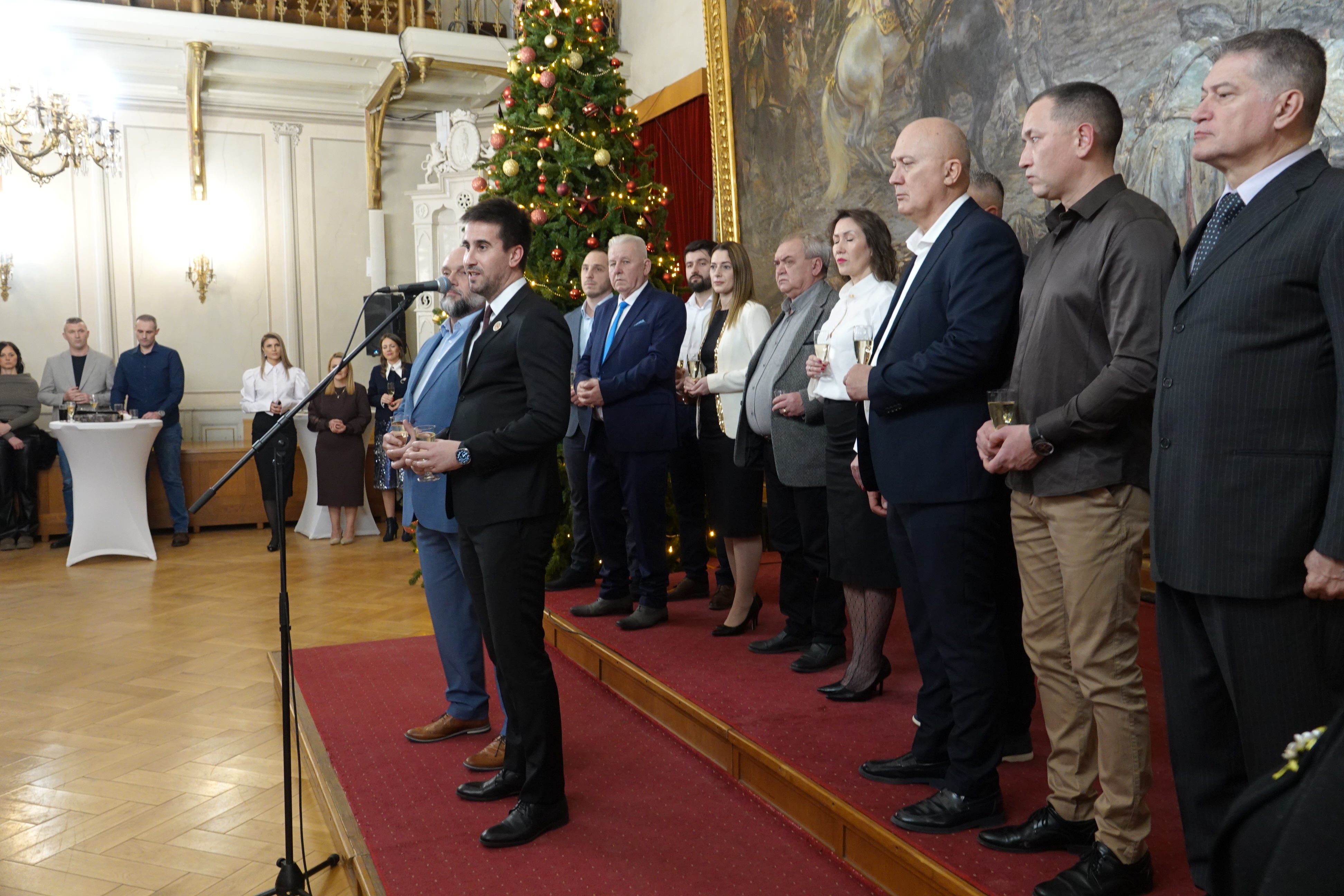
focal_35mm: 29
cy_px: 448
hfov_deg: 63.7
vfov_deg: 45.0
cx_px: 672
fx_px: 1083
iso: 800
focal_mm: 10.8
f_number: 2.8
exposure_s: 1/25
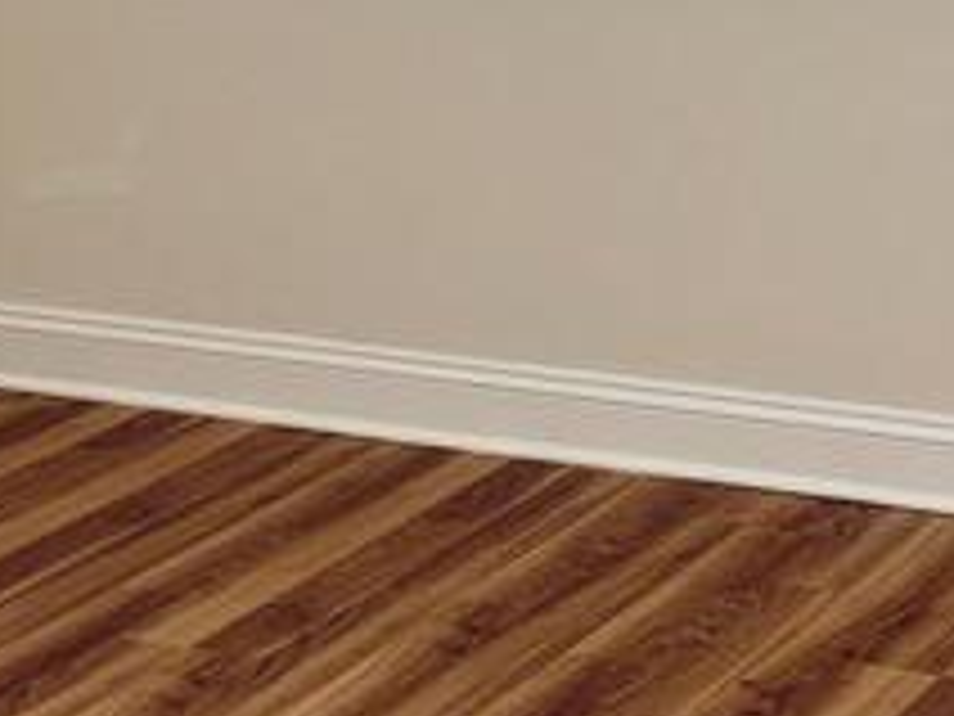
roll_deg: +0.8
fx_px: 3197
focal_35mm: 116
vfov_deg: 12.2
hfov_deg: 16.9
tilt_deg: -1.4
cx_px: 328
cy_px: -329
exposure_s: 1/30
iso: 64
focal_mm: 6.76
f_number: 1.78
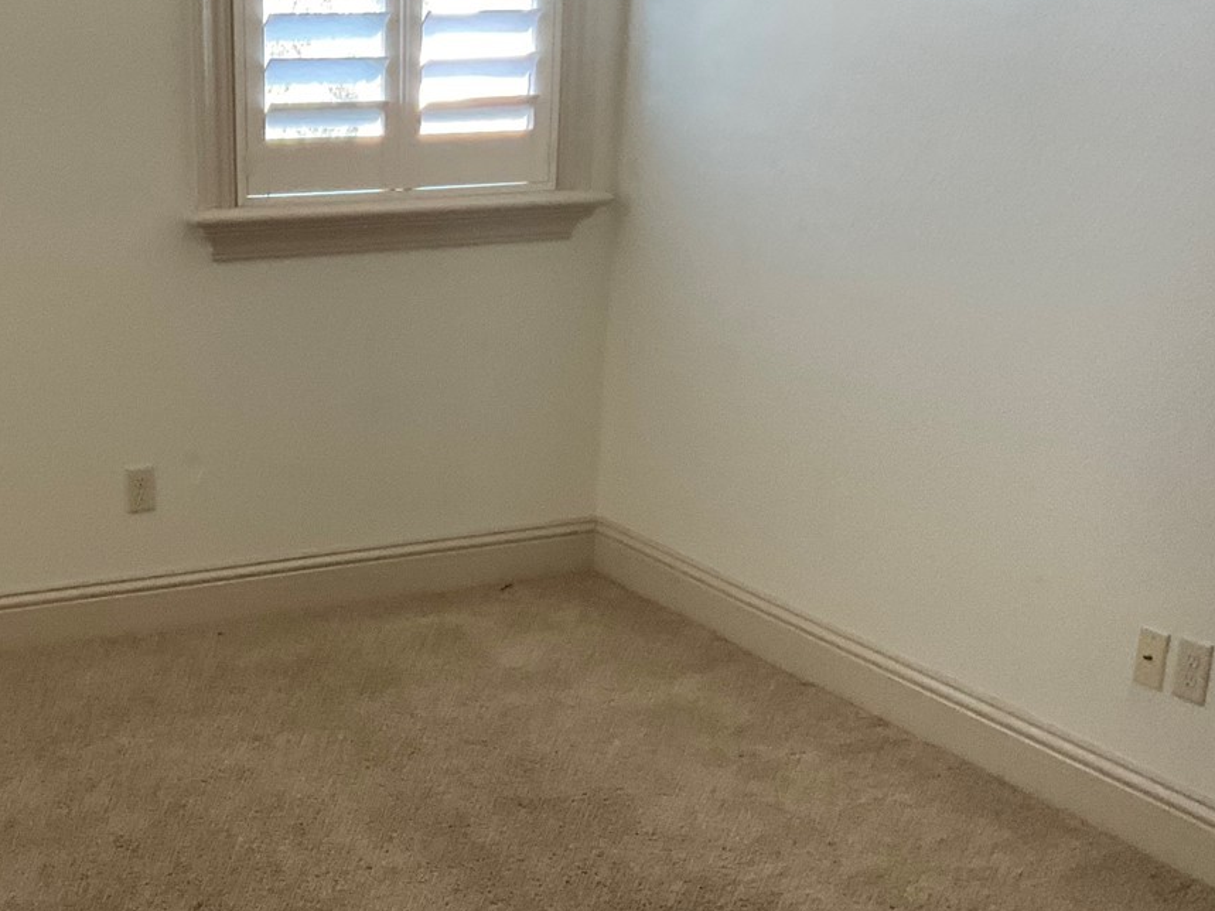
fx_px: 1895
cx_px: 311
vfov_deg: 26.6
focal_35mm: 54
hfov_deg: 34.8
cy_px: 692
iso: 250
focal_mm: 3
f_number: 1.8
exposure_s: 1/60
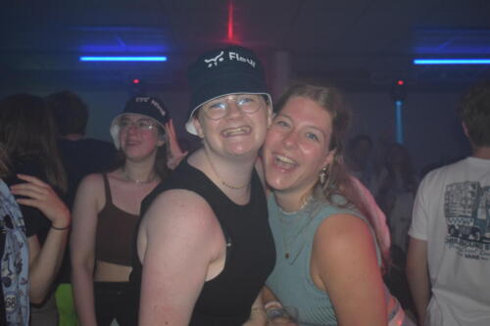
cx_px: 245
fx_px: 694
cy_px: 163
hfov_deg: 38.9
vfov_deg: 26.5
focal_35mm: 51
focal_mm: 34
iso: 3200
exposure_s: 1/60
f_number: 4.5
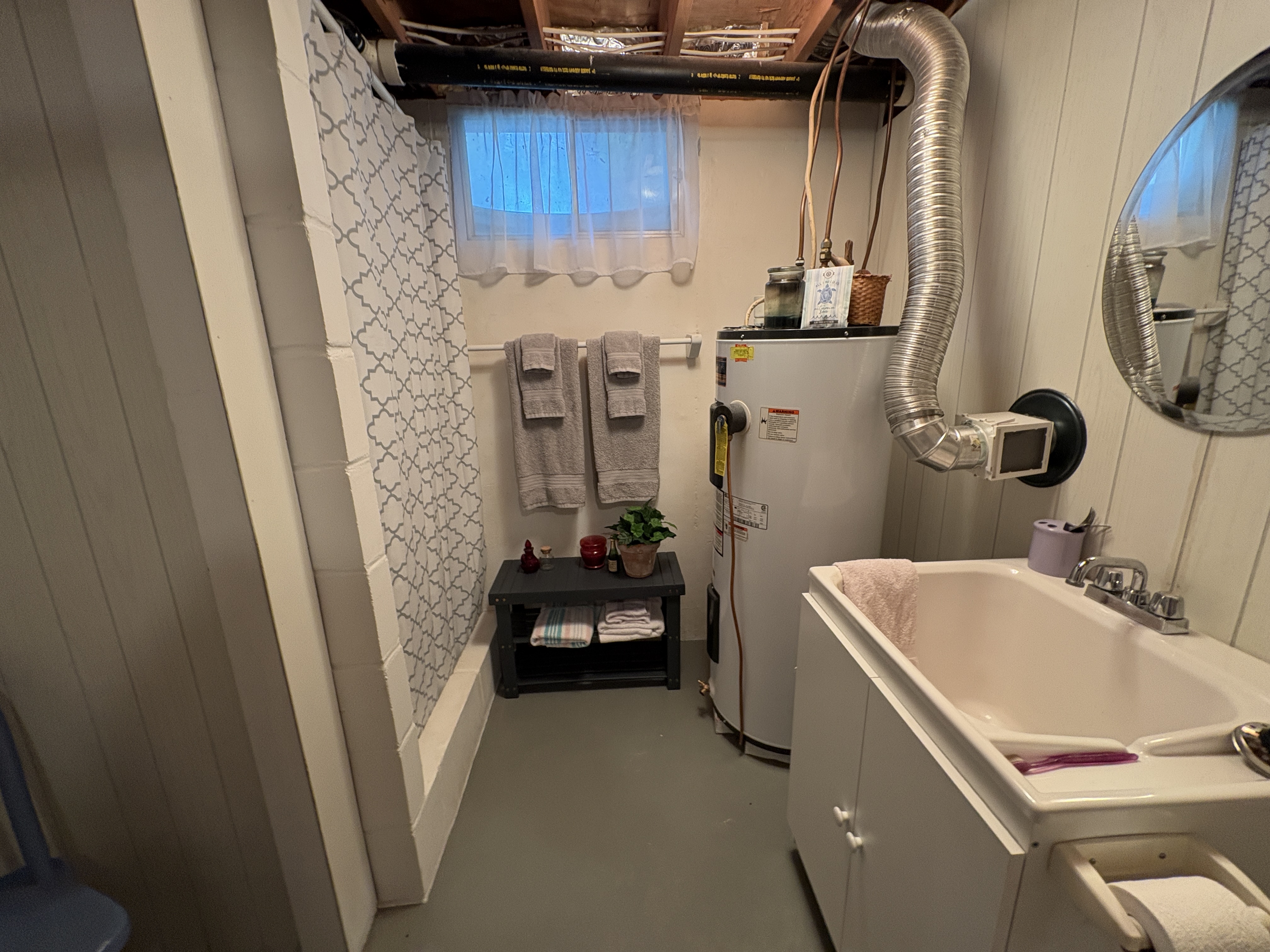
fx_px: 514
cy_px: 476
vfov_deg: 85.7
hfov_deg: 102.1
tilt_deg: -13.9
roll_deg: +1.3
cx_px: 635
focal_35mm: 14
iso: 250
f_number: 2.2
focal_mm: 2.22
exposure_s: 1/60
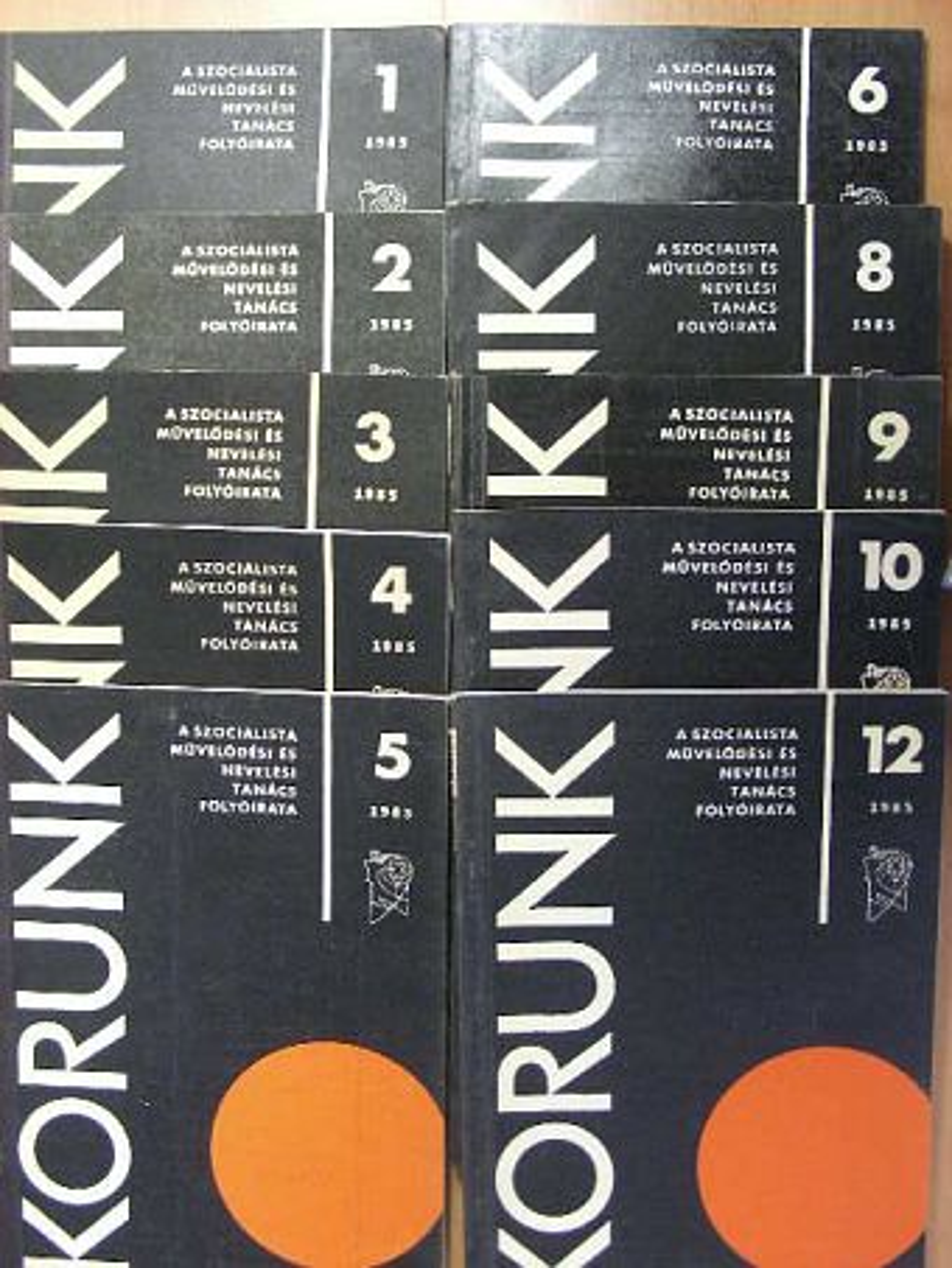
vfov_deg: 42.9
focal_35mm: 44
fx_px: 1613
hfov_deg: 32.9
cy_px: 634
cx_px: 476
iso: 200
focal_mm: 7.4
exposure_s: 1/29
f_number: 3.5
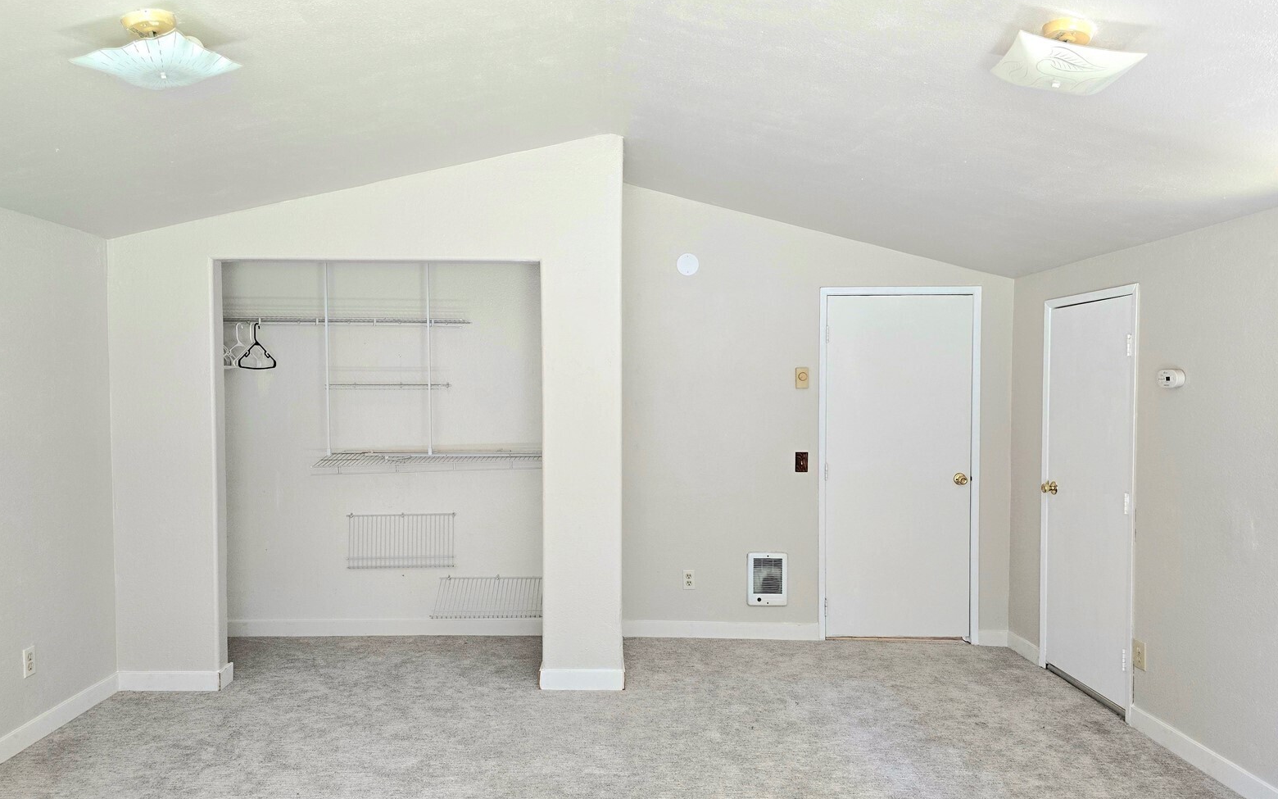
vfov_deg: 49.3
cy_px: 417
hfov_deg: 72.5
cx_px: 624
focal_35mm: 25
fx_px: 871
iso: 250
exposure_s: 1/120
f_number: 1.7
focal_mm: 6.3
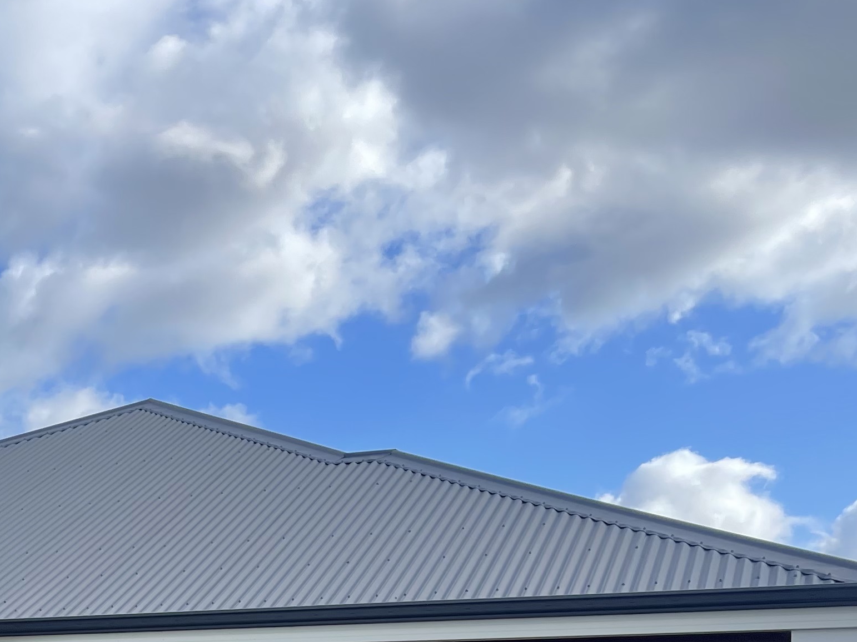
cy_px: 807
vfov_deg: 20.0
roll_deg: -1.4
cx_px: -46
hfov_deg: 26.6
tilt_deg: +0.4
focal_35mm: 68
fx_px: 1683
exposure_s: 1/2660
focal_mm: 5.1
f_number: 1.6
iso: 32
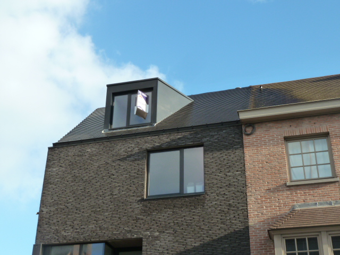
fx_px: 511
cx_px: 170
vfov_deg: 28.0
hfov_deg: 36.8
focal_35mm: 52
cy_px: 128
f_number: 3.8
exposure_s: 1/320
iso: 200
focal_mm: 8.5
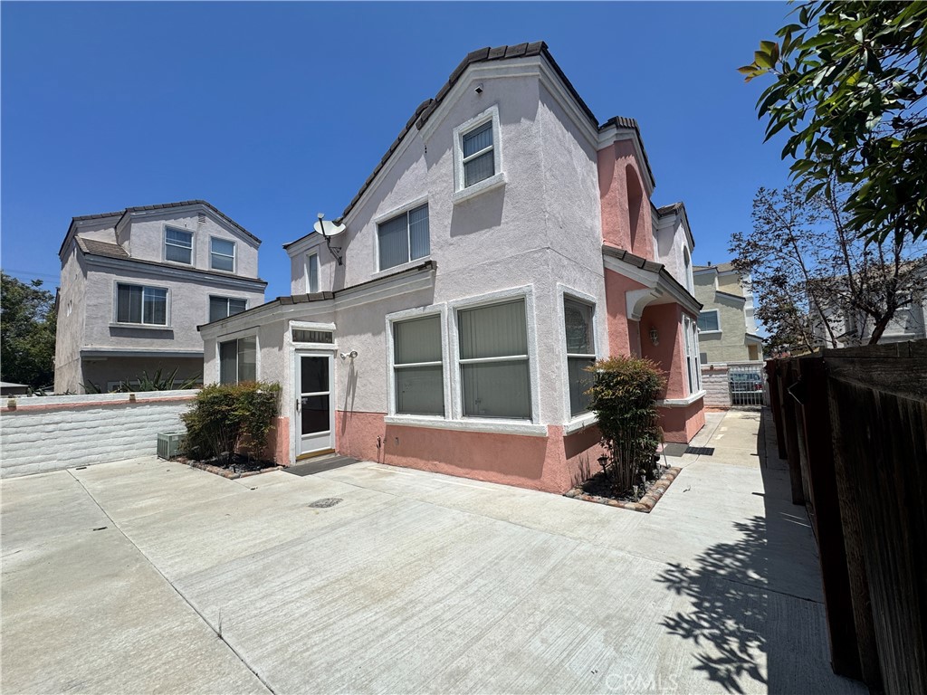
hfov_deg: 102.1
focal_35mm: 14
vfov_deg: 85.7
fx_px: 375
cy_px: 348
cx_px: 464
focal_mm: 2.22
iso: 50
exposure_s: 1/3906
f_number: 2.2
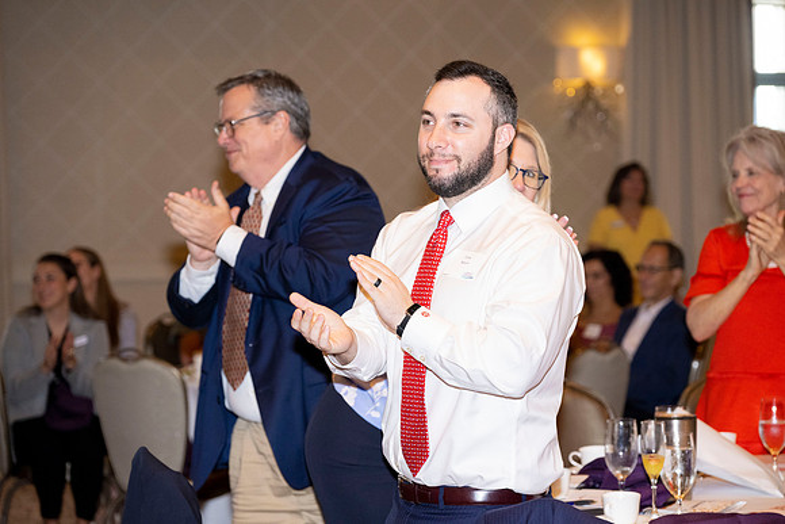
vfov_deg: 15.2
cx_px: 392
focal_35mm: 90
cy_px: 262
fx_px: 1963
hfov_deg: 22.6
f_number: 4
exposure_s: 1/200
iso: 2500
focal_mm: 90
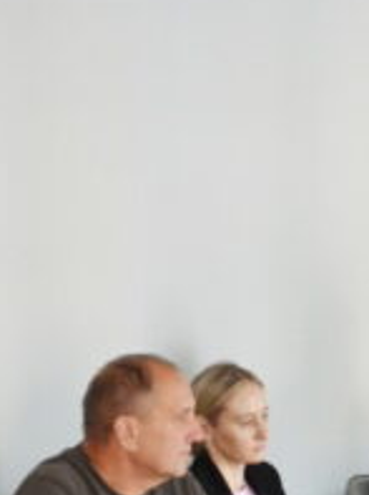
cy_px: 521
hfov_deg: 10.7
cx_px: 510
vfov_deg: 14.4
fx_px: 1925
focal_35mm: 135
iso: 400
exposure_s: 1/60
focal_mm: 24
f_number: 4
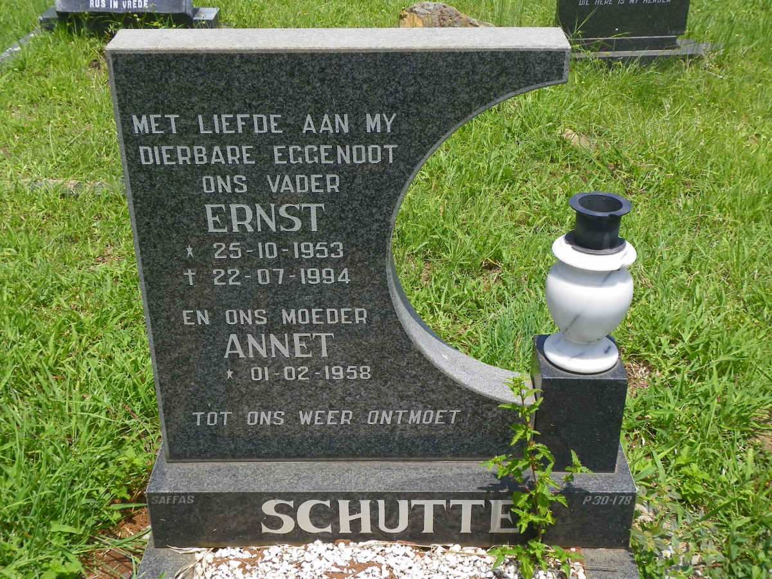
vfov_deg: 32.9
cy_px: 290
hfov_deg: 42.9
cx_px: 386
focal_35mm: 44
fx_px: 981
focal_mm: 7.9
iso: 64
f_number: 5
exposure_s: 1/320
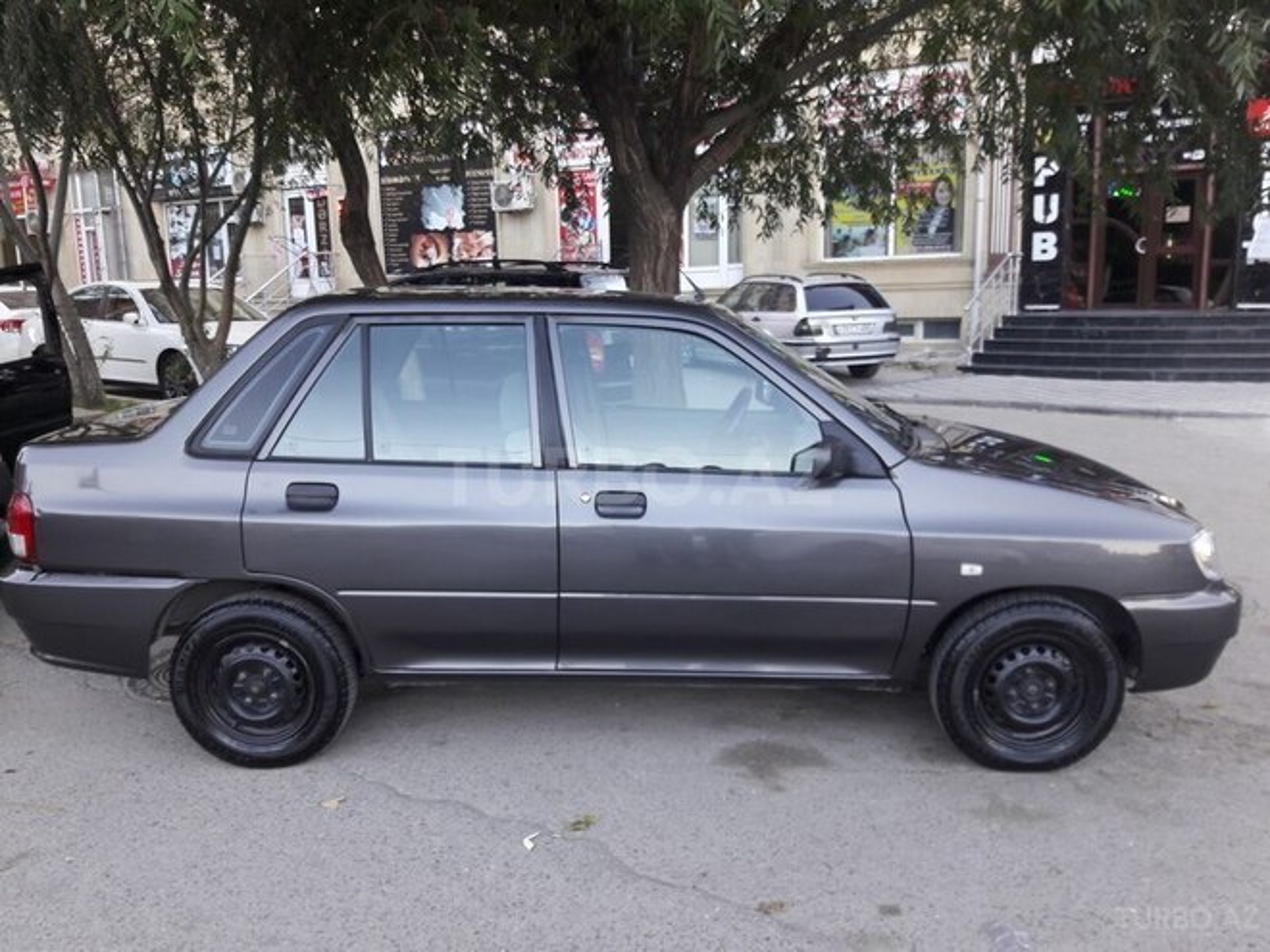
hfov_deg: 63.4
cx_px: 635
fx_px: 1027
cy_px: 476
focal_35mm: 28
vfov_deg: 49.7
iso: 40
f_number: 1.9
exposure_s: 1/50
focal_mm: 3.7
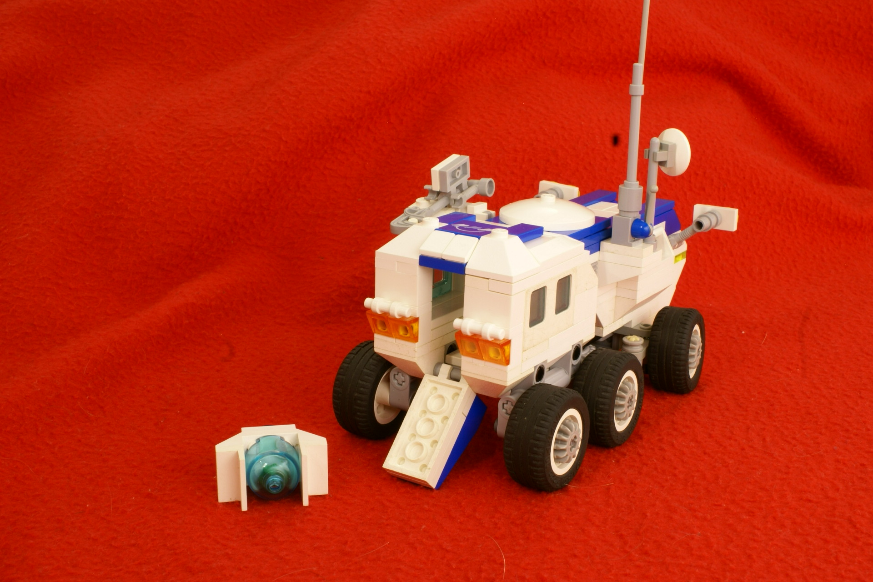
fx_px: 1091
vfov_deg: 29.9
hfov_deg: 43.6
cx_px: 436
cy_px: 291
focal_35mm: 45
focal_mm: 30
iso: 100
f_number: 22
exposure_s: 30
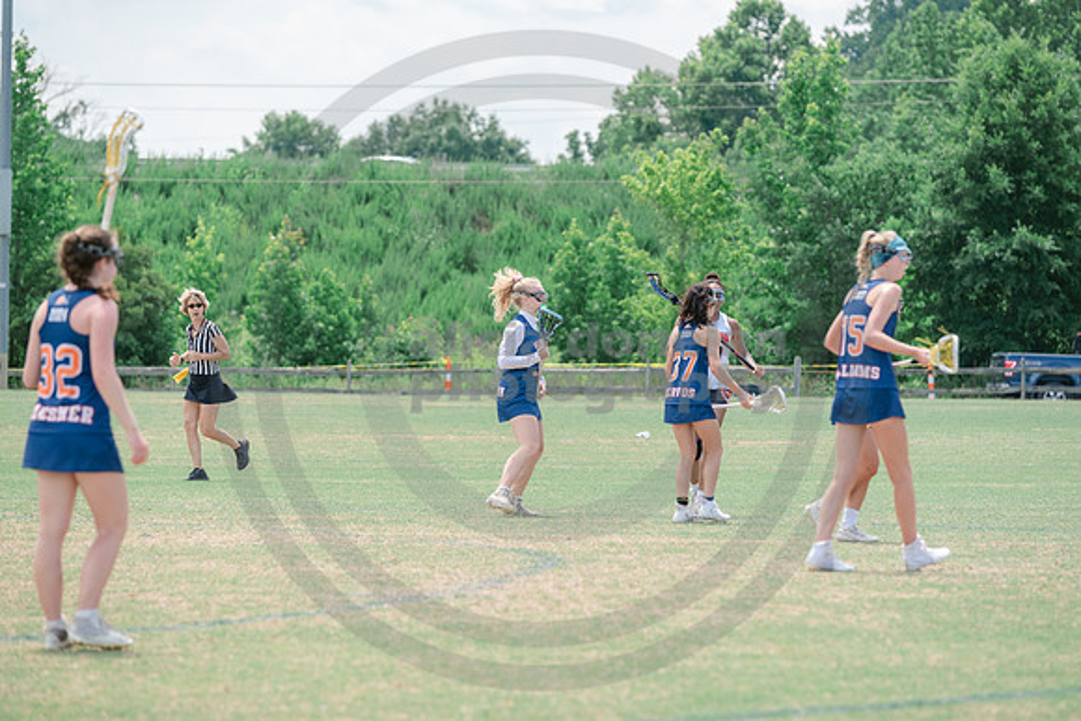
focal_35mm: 200
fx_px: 6007
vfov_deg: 6.9
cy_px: 360
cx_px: 540
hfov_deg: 10.3
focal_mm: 200
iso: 400
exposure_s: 1/1600
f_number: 5
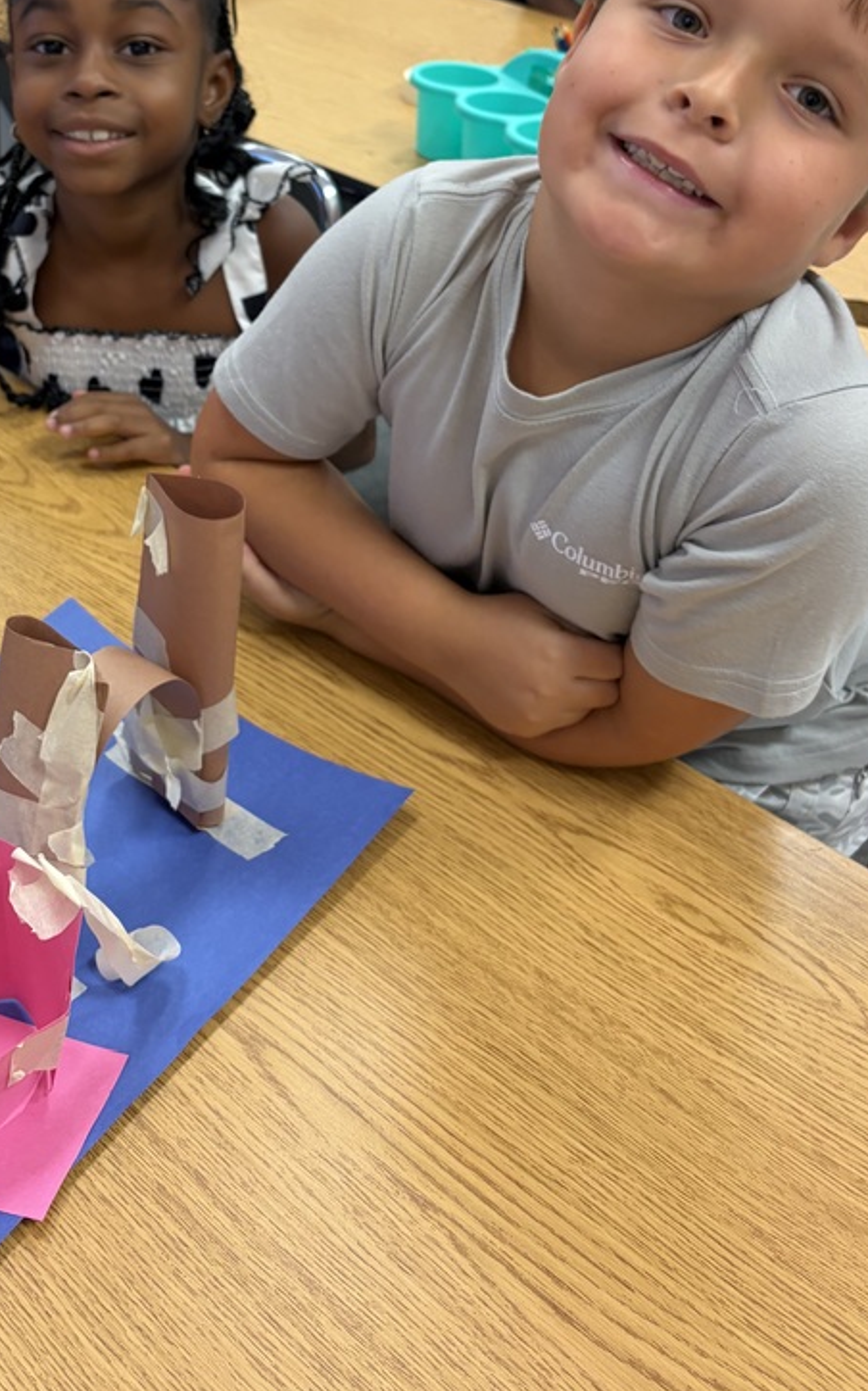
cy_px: 411
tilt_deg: -26.8
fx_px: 1477
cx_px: 221
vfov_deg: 49.1
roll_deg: -2.2
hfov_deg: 32.2
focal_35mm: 39
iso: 125
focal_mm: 5.96
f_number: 1.6
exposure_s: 1/60
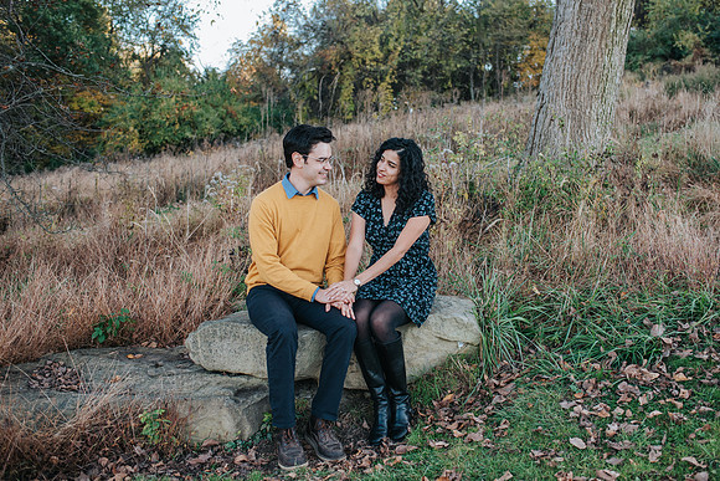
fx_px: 753
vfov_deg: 35.4
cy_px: 228
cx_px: 387
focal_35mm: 38
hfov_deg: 51.1
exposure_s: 1/1000
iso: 1000
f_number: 3.2
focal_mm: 35
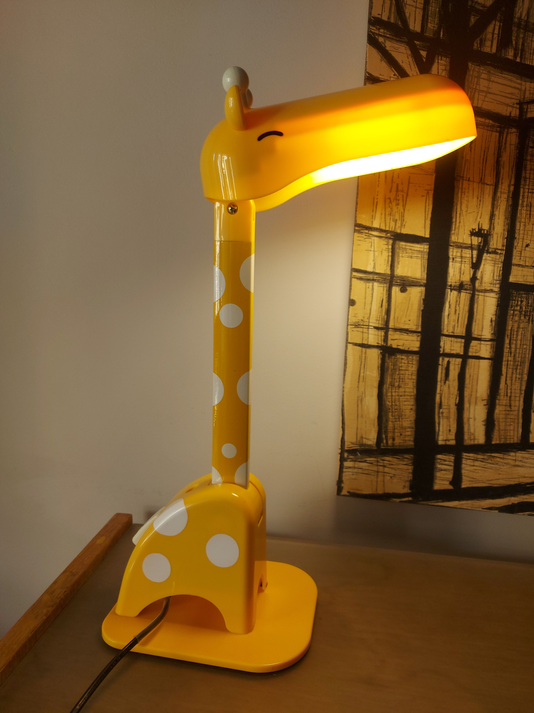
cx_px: 267
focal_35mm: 24
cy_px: 356
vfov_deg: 71.6
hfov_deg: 56.8
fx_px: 494
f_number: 1.8
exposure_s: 1/100
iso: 64
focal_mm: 5.23
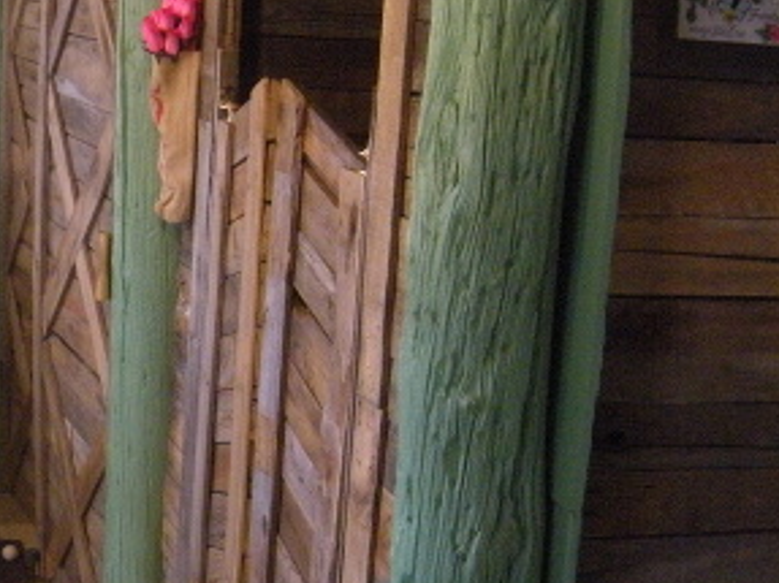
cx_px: 187
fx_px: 1755
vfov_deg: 18.9
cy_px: 271
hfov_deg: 24.7
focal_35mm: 78
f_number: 3.8
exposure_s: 1/36
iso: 400
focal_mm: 5.9
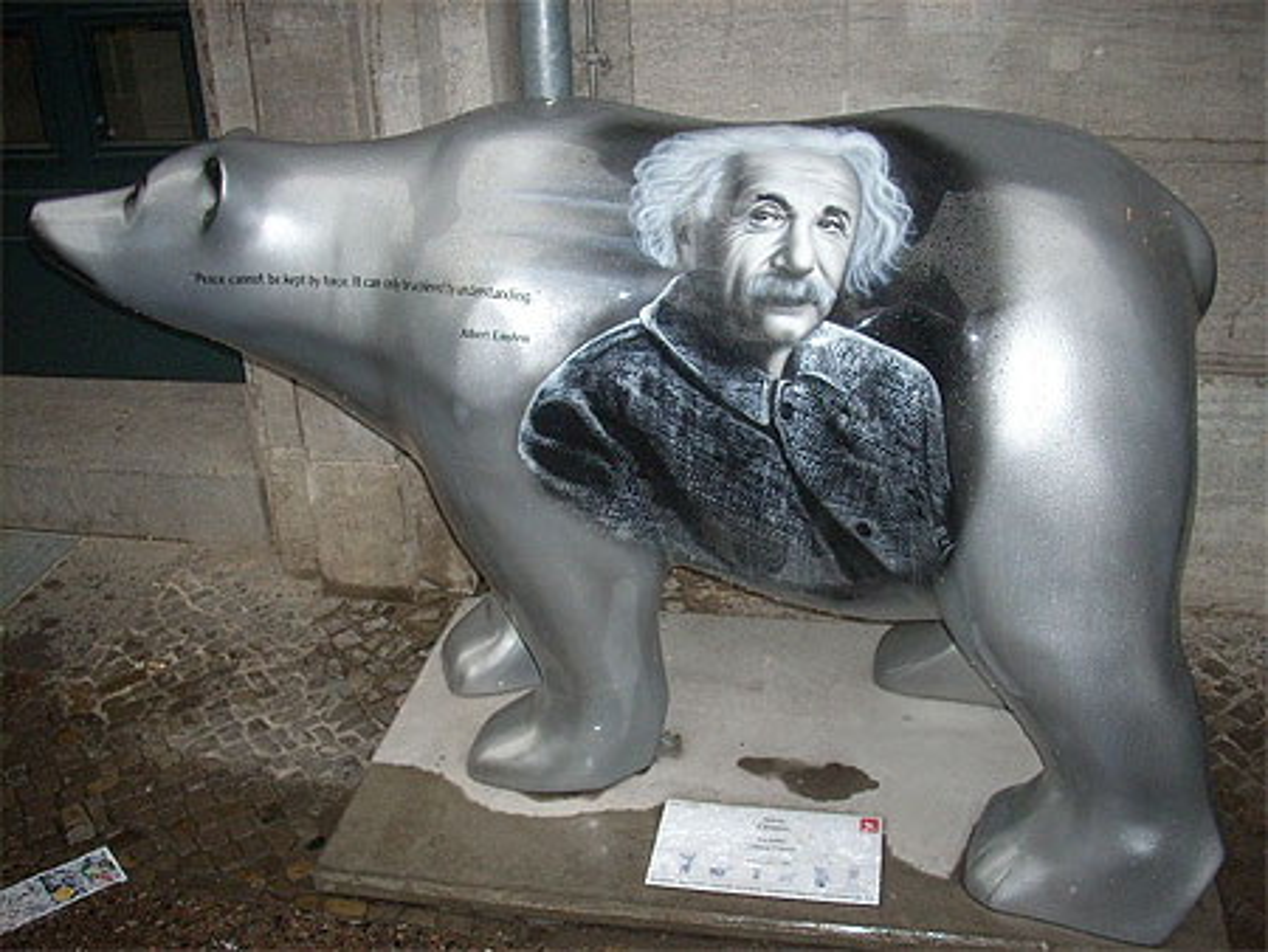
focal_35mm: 37
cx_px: 634
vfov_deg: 38.7
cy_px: 476
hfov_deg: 50.1
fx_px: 1356
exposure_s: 1/60
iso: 200
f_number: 2.8
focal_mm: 6.2
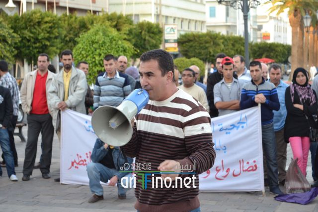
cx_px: 159
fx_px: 728
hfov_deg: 24.6
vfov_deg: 16.5
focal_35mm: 82
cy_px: 106
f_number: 5.6
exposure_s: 1/80
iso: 400
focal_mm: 55
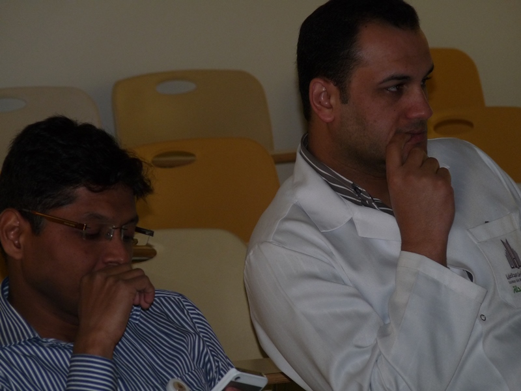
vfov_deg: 5.6
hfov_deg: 7.5
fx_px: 3973
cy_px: 196
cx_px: 260
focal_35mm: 264
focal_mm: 47
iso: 200
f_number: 3.7
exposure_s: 1/125
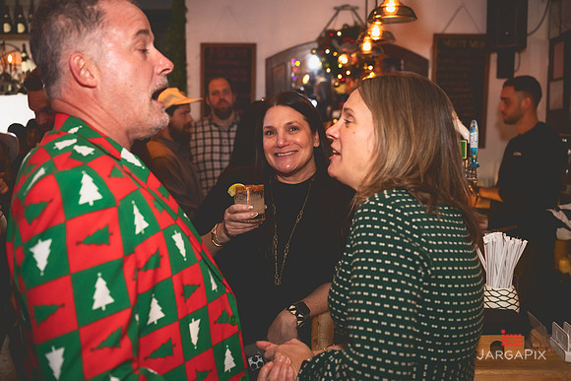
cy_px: 190
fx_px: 573
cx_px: 286
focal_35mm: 36
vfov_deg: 36.8
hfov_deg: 53.0
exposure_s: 1/100
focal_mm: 36
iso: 3200
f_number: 3.2
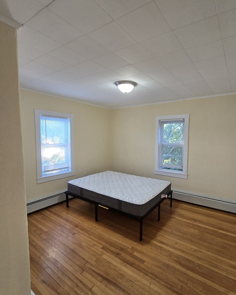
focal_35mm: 16
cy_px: 150
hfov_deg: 79.8
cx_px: 136
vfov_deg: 93.1
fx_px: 140
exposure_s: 1/60
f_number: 2.2
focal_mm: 2.2
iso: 160
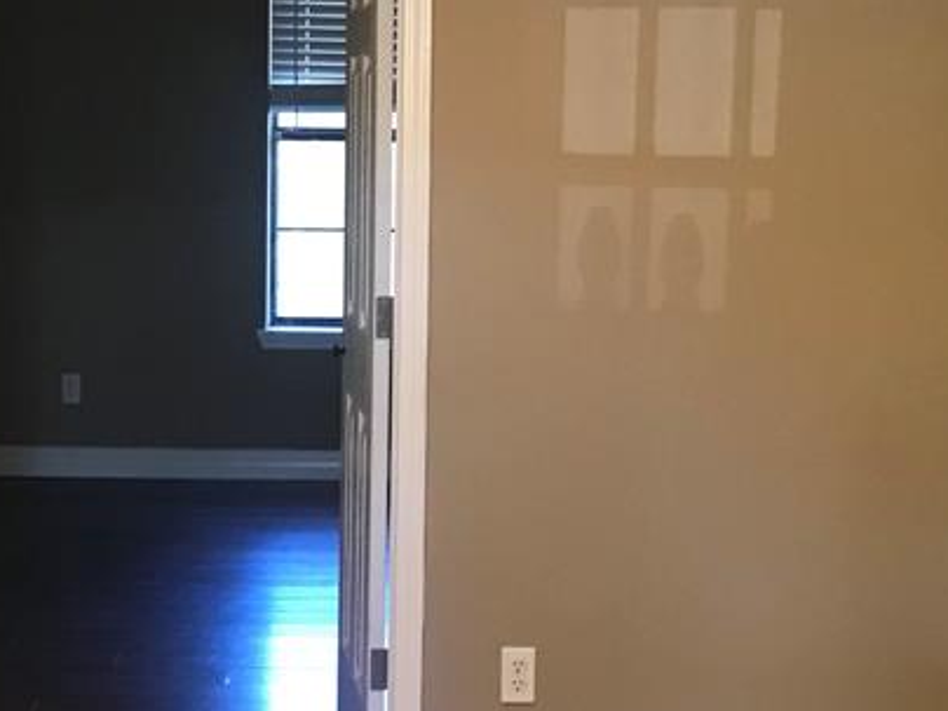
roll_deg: -0.3
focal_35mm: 71
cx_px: 455
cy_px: 244
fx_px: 1944
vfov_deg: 20.7
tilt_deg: -5.3
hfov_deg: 27.4
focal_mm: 3.99
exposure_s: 1/15
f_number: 1.8
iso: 80
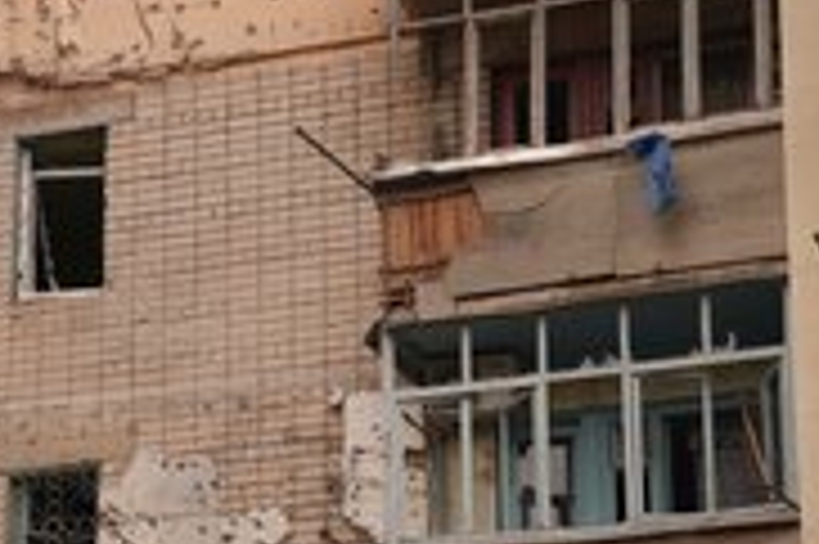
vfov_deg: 8.8
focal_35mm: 154
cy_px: 537
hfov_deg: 13.2
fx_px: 3500
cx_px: 76
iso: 80
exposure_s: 1/200
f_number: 4.5
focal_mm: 70
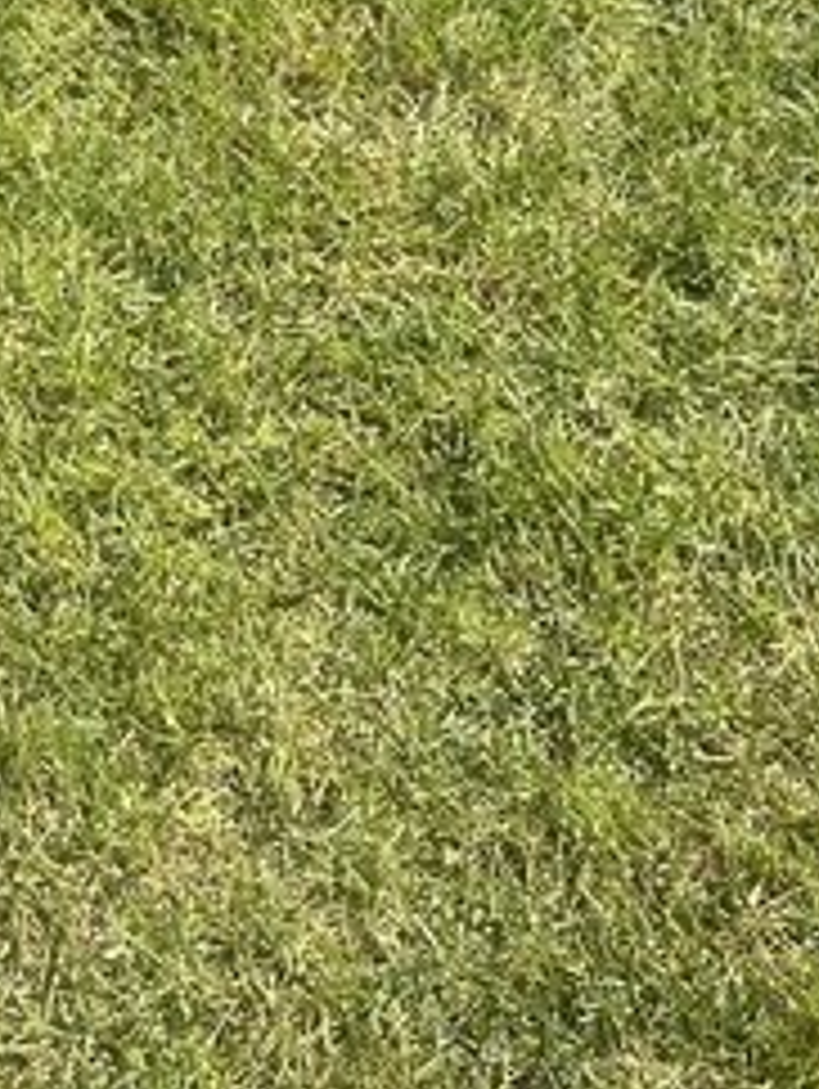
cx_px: -266
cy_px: -1210
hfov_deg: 13.0
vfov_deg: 14.3
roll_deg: +3.4
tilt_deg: -16.2
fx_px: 3464
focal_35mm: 110
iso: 50
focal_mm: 5.1
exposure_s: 1/2024
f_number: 1.6
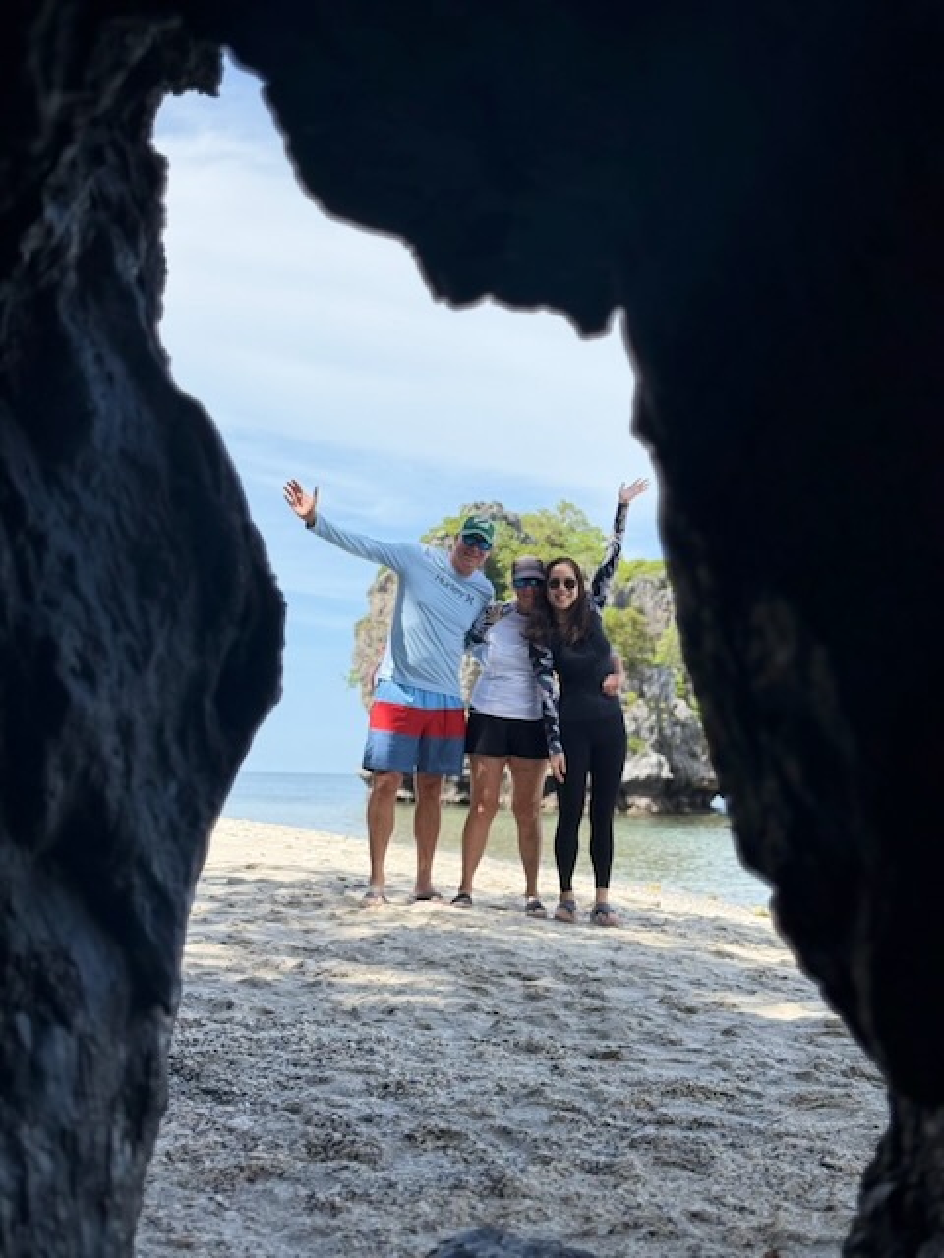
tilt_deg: +4.7
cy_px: 629
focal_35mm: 48
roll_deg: -1.6
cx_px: 472
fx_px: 1745
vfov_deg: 39.7
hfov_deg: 30.3
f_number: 1.78
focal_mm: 6.76
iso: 80
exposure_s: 1/3704
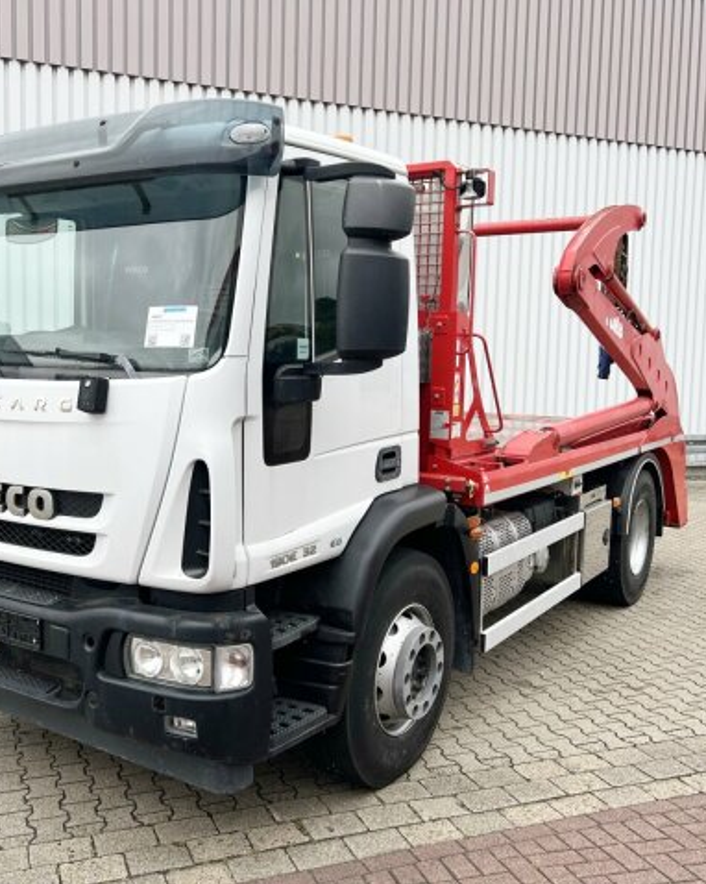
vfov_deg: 52.9
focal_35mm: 34
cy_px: 442
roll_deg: -1.8
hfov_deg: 43.1
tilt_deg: -4.8
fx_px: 889
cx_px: 285
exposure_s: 1/840
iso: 50
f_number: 1.5
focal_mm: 5.7
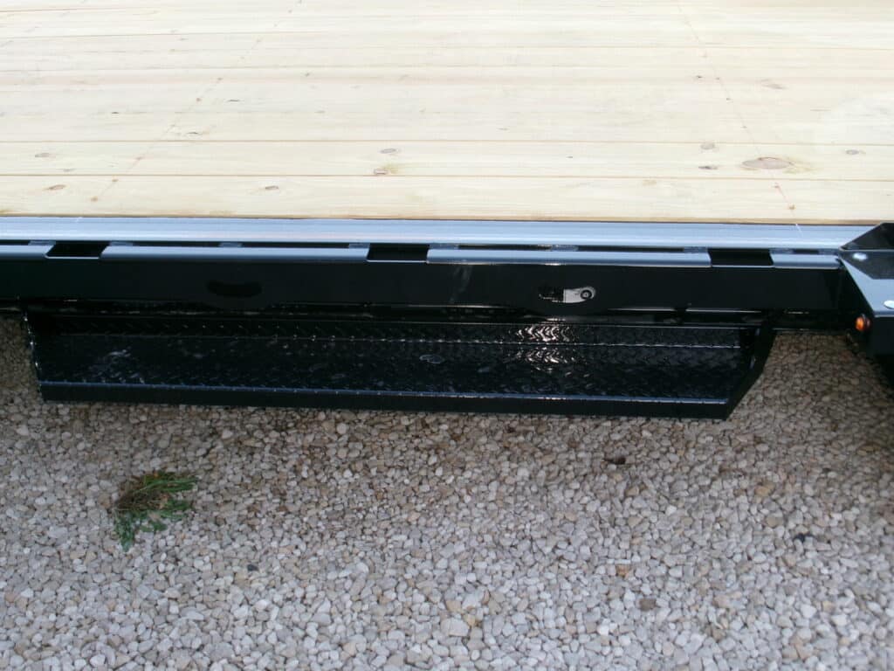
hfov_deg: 43.9
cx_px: 447
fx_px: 1111
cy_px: 336
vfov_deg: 33.6
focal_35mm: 43
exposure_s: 1/50
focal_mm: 7.8
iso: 100
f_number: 4.7
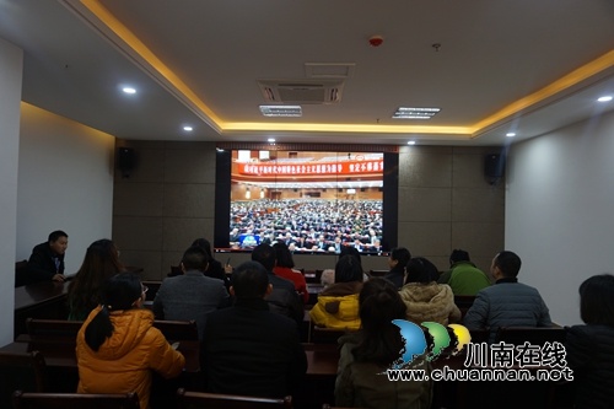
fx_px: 409
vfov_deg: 53.1
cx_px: 307
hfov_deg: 73.8
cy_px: 204
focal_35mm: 24
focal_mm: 16
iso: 100
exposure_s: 1/13
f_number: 3.5
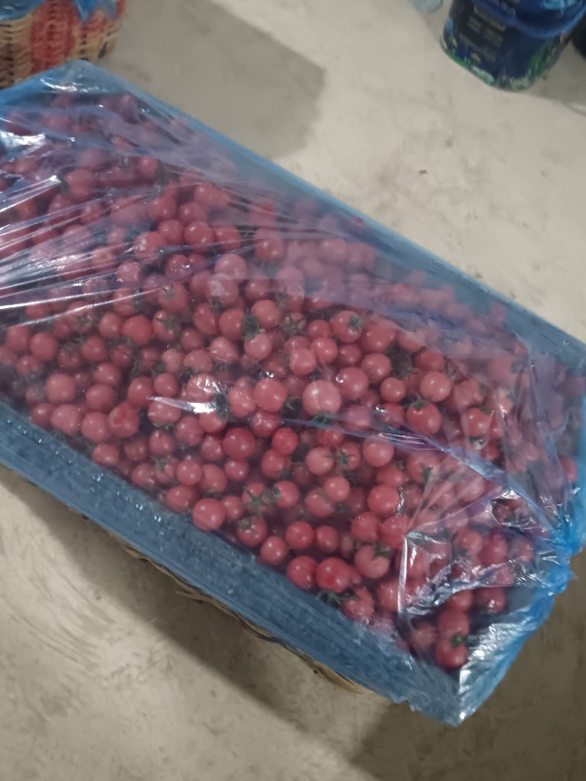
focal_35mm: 34
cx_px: 256
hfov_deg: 41.7
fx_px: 768
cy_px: 455
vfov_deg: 53.7
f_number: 1.9
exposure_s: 1/33.3
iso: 5057
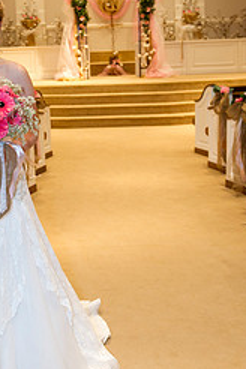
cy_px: 150
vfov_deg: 31.3
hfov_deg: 21.1
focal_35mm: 64
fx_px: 656
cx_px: 71
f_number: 4
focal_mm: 35
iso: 1250
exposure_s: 1/125
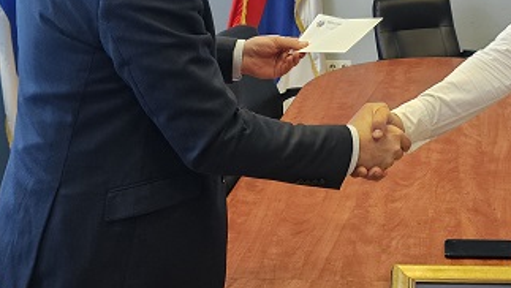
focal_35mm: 62
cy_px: -17
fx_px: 840
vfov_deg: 18.8
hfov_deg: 33.0
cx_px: 400
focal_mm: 6.3
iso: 200
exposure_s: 1/100
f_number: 1.7
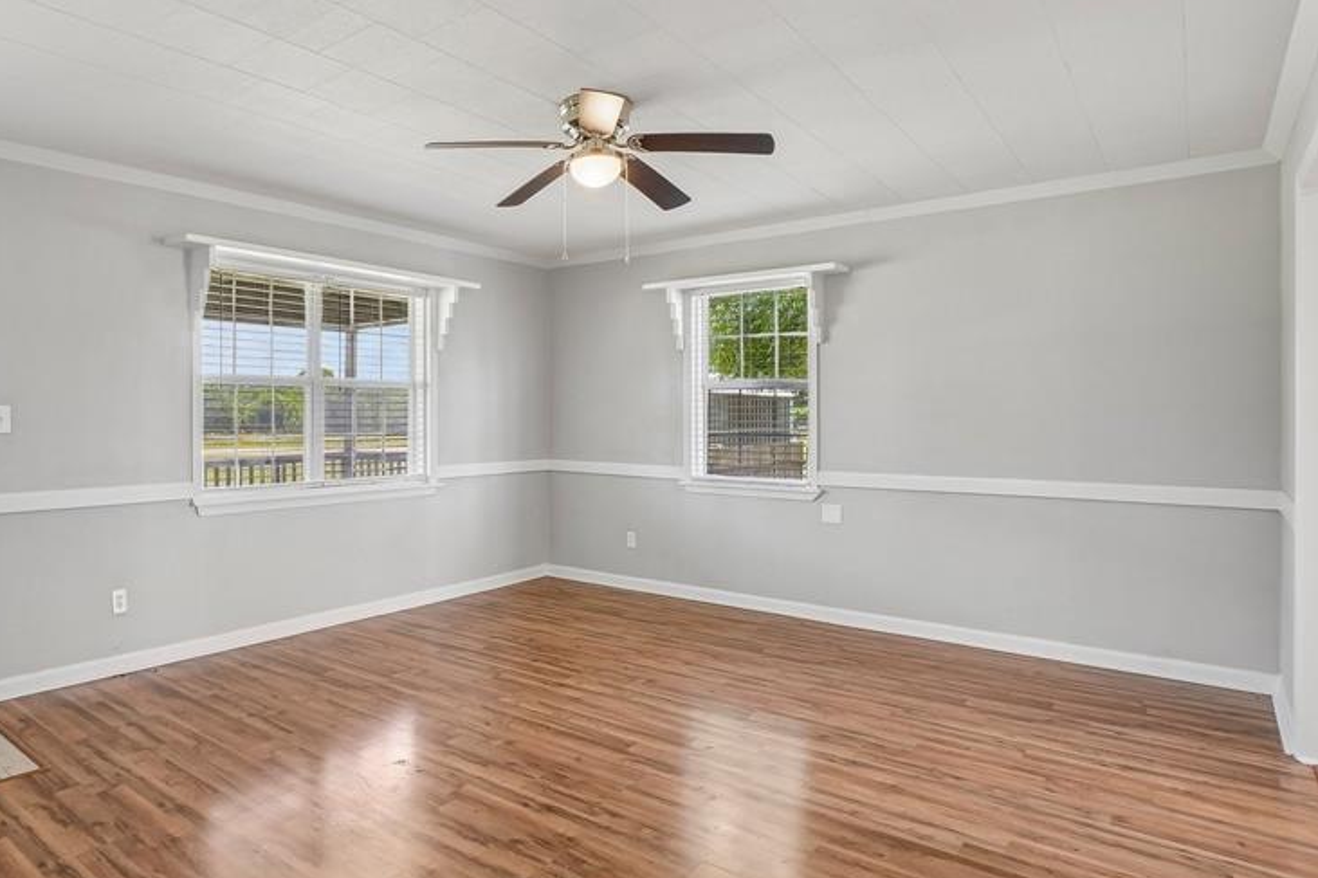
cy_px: 413
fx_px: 769
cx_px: 498
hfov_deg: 79.8
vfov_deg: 59.4
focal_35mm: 21
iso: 400
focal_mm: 10
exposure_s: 1/30
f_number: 8
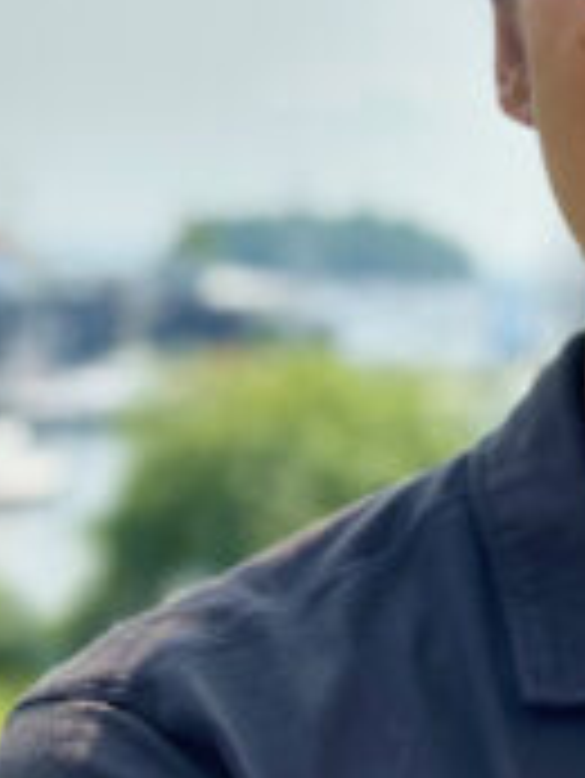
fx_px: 3736
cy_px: 225
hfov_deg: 8.7
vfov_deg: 11.9
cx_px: 868
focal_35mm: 166
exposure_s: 1/5000
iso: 100
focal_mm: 6.86
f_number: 1.78
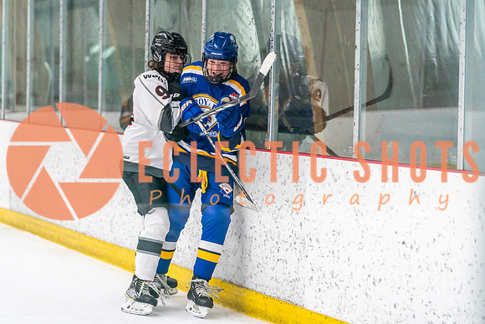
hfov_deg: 16.7
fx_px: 1652
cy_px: 138
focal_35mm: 123
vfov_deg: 11.2
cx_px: 202
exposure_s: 1/1250
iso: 3200
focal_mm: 105
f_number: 2.8
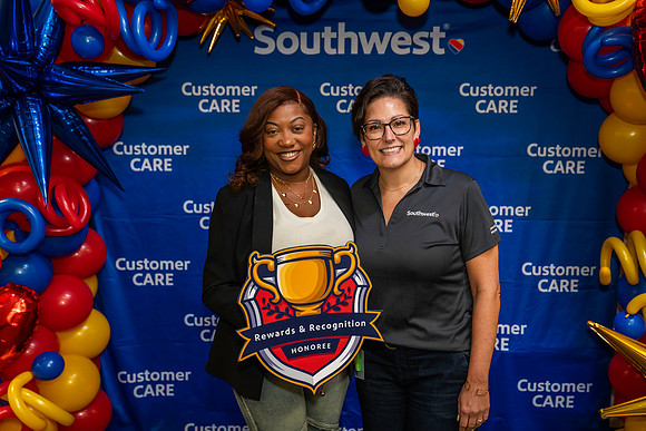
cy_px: 216
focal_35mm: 41
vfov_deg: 32.4
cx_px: 323
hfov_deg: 47.1
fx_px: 741
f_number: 4
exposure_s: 1/160
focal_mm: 40
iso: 1250
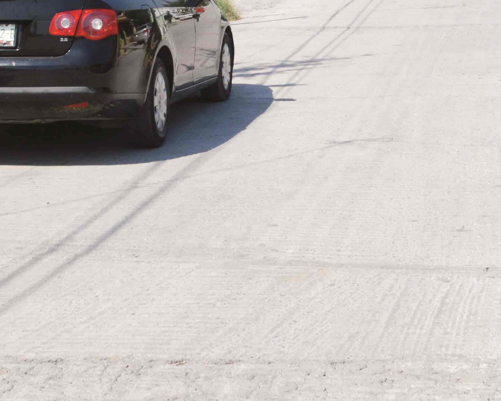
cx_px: 503
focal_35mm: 88
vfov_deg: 16.7
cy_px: -85
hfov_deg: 21.0
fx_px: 1305
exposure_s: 1/320
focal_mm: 20
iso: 100
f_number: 9
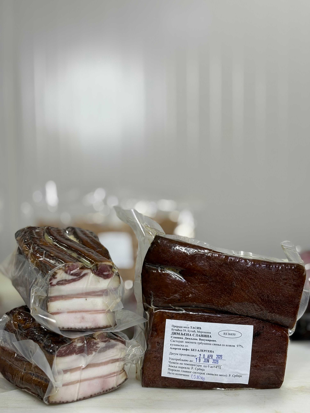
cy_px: 206
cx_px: 155
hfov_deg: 28.0
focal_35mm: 52
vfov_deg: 36.8
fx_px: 621
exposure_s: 1/108
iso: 50
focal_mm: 5.96
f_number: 1.6
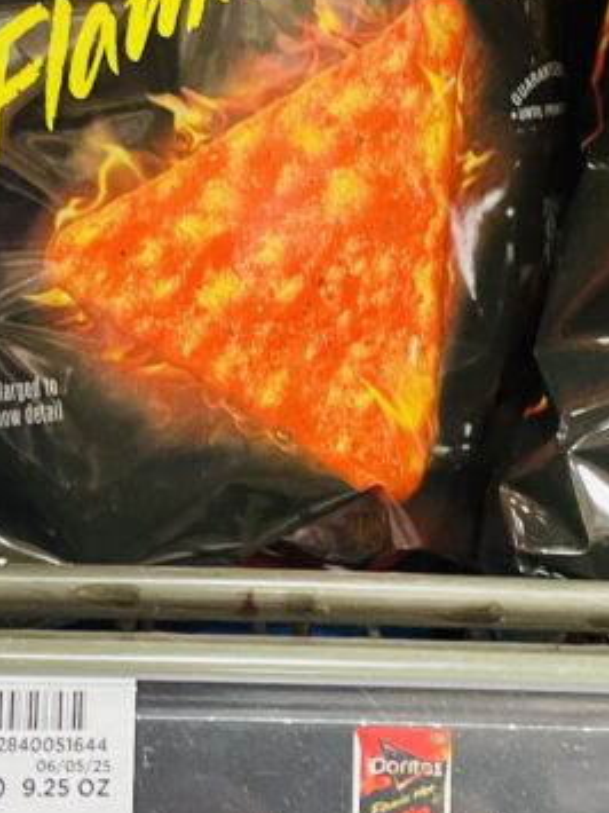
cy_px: 444
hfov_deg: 19.6
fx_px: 1760
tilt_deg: -18.7
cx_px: 284
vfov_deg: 26.0
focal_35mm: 75
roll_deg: -3.0
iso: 250
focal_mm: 4.2
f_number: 1.6
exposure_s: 1/60
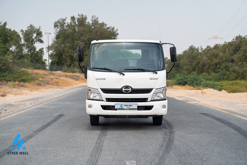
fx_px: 350
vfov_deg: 26.5
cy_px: 82
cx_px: 124
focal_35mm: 51
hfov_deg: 38.9
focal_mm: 51
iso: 200
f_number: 2.8
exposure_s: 1/200
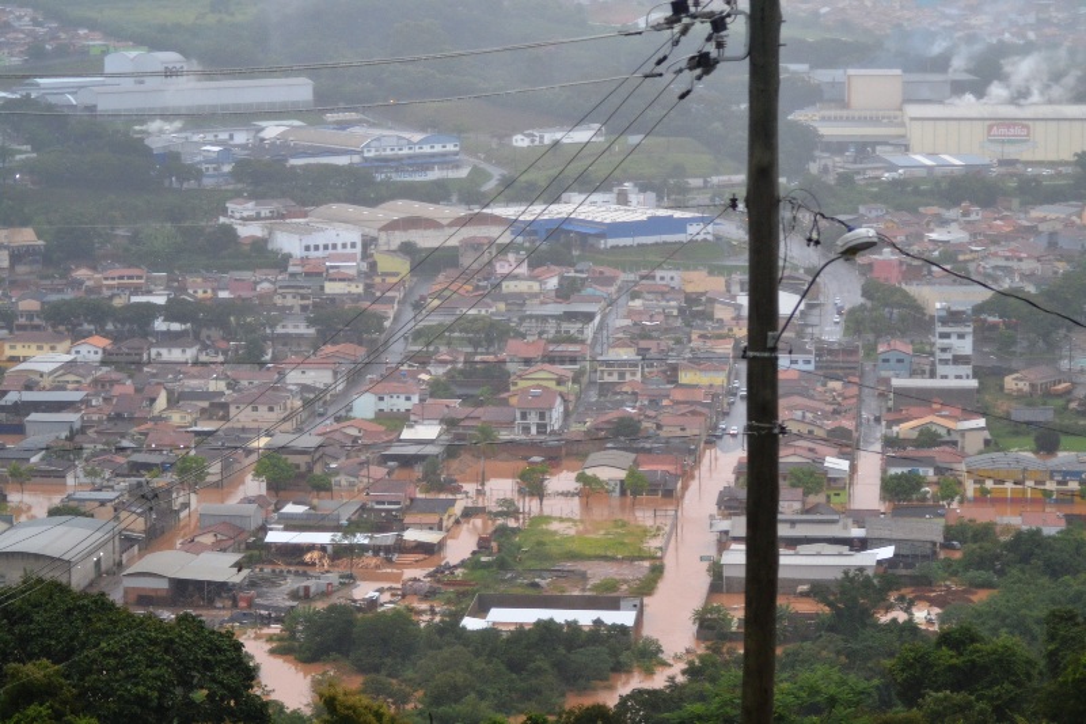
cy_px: 362
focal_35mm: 105
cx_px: 543
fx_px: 3167
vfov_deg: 13.0
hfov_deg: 19.5
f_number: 4
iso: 720
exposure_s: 1/125
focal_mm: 70
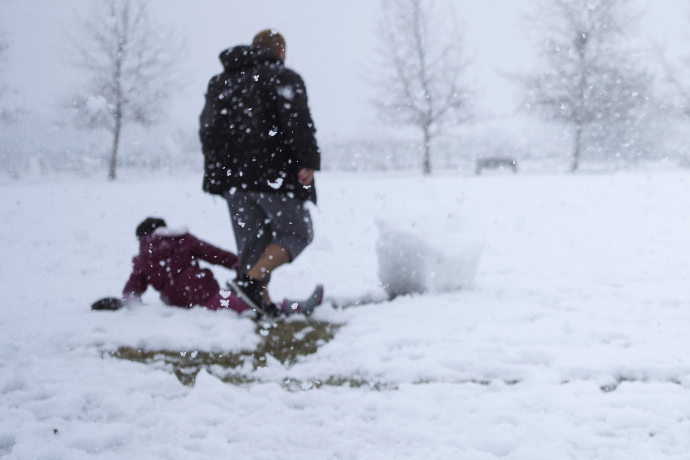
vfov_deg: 16.2
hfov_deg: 22.9
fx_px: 1610
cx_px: 743
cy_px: 180
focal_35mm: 84
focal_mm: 35
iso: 50
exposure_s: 1/1250
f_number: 2.8
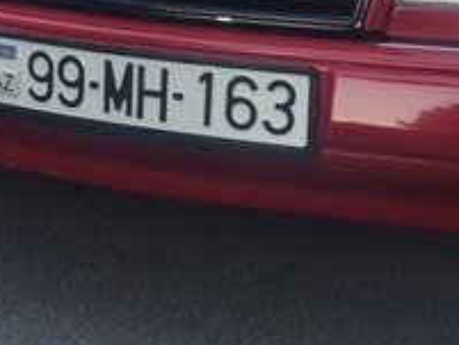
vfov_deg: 15.1
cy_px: -49
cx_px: 208
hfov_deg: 20.6
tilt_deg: -13.3
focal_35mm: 95
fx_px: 1260
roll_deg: -1.6
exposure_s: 1/33
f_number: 2.2
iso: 100
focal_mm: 4.15
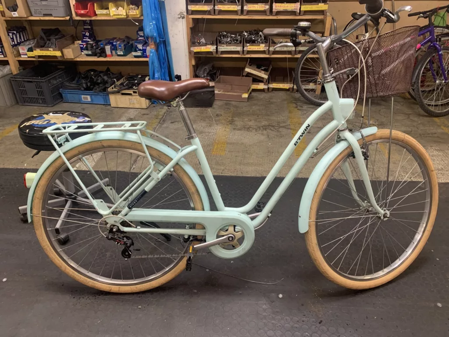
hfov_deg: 67.3
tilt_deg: -34.0
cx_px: 224
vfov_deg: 53.1
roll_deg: +1.5
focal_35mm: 26
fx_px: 337
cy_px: 168
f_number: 1.8
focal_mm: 4.25
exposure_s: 1/50
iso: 200
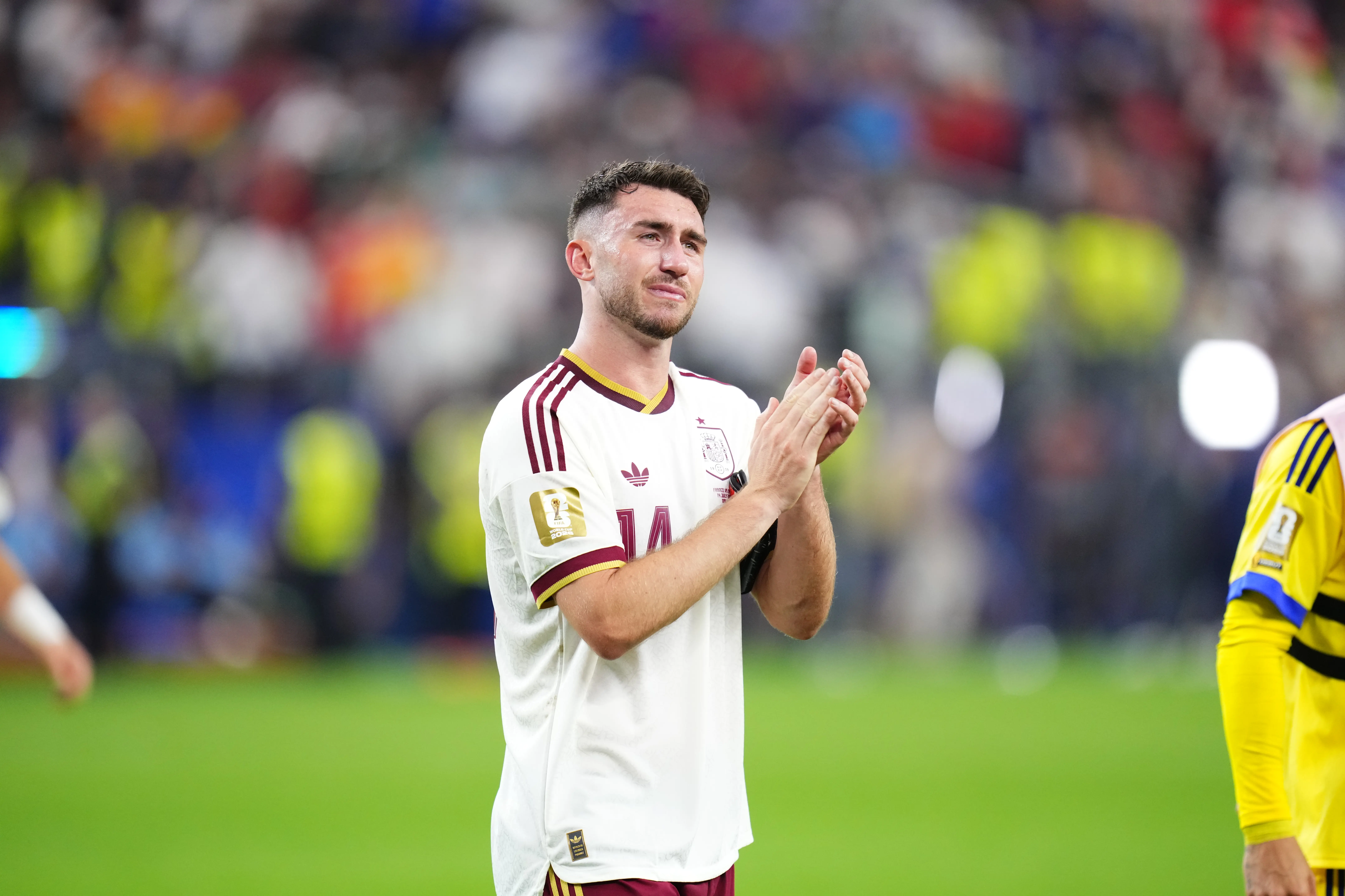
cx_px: 672
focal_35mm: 400
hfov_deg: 5.2
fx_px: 14943
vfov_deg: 3.4
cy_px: 448
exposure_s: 1/1600
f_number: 2.8
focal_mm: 400
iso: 3200
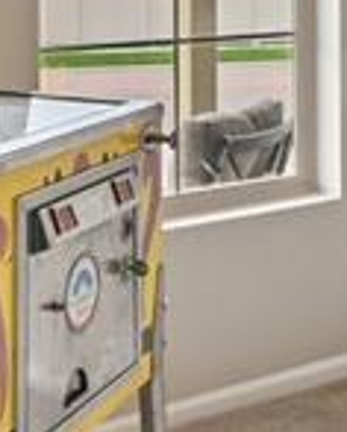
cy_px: -68
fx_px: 1255
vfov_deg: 18.6
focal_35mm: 98
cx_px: 459
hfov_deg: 15.0
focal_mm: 15
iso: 100
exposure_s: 1/6
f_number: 11
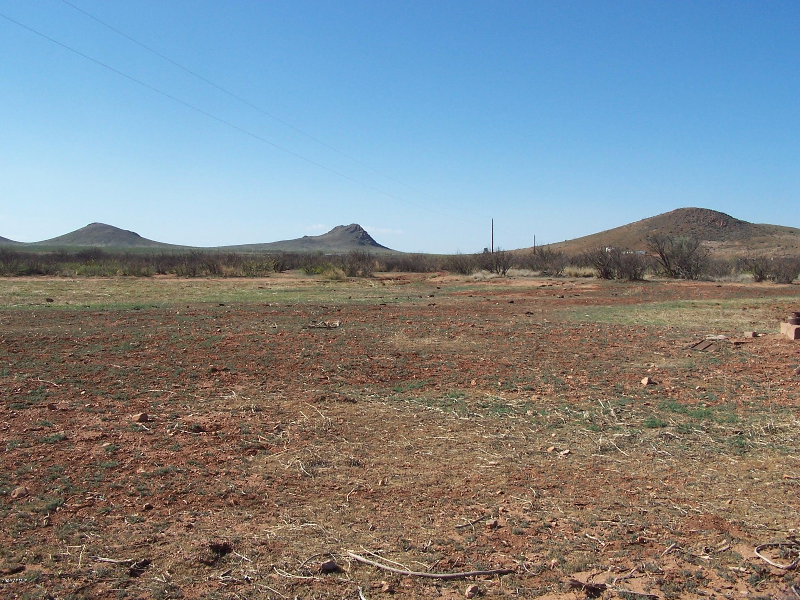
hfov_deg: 49.0
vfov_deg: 37.7
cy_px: 300
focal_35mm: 38
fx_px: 878
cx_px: 400
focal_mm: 6.3
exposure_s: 1/350
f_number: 5.6
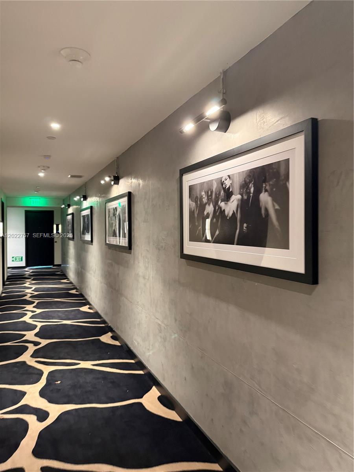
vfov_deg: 71.6
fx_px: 327
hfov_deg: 56.8
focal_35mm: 24
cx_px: 177
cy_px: 236
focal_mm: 6.76
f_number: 1.78
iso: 640
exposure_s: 1/60
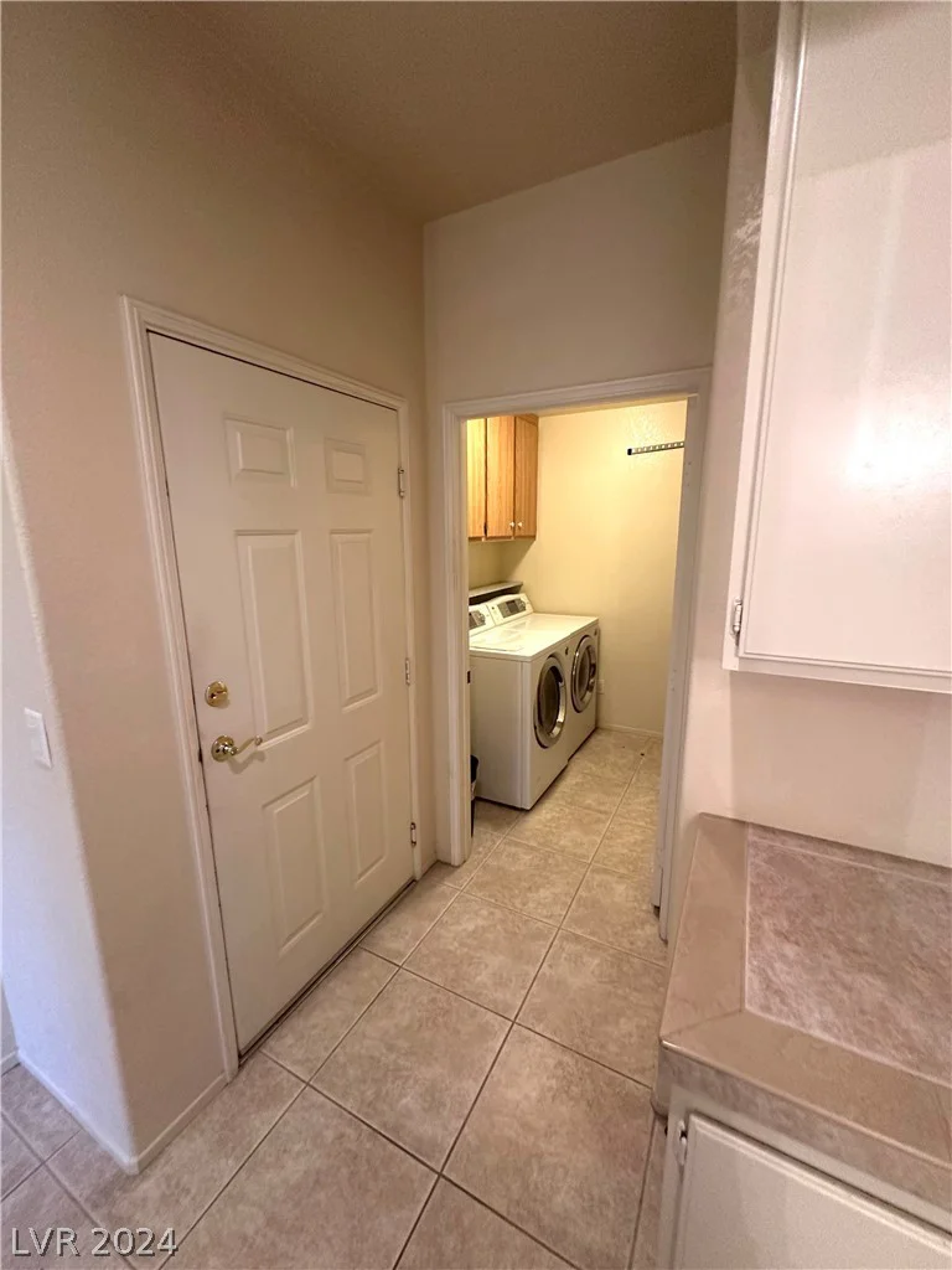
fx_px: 513
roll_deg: +0.1
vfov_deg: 102.1
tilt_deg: -6.8
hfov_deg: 85.7
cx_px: 476
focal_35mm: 14
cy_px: 635
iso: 400
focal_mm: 2.22
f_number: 2.2
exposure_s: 1/60
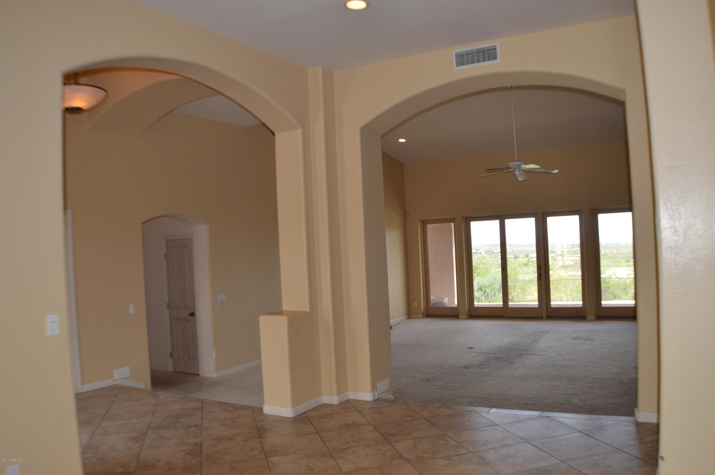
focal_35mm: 36
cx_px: 358
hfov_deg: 53.2
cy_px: 238
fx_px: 714
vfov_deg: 36.8
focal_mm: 24
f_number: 4
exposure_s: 1/125
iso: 220
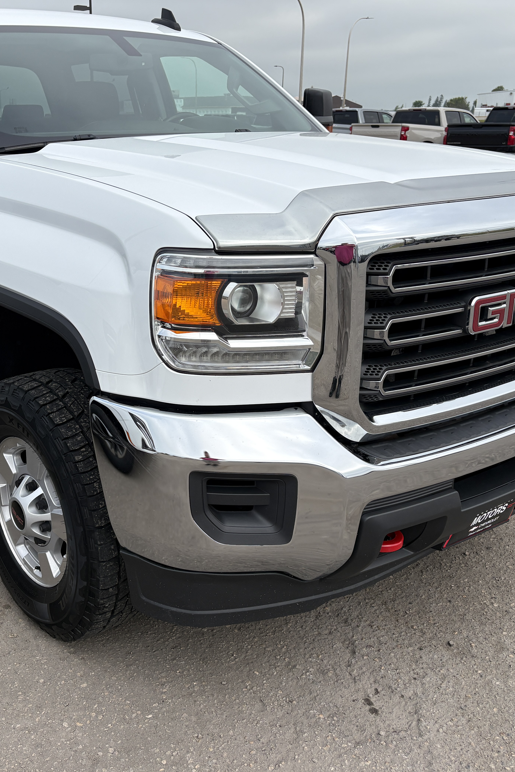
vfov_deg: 51.9
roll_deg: +0.9
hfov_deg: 35.4
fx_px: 794
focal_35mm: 37
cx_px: 151
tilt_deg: -18.7
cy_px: 395
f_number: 1.6
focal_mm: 5.96
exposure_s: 1/2865
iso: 50
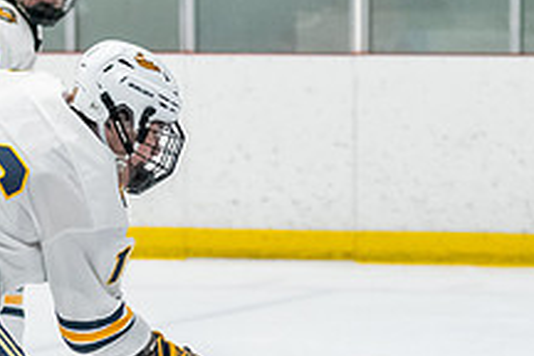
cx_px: 277
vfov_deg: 4.1
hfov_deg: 6.1
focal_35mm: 338
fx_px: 5013
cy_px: 446
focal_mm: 75
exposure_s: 1/800
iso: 3200
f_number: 2.8
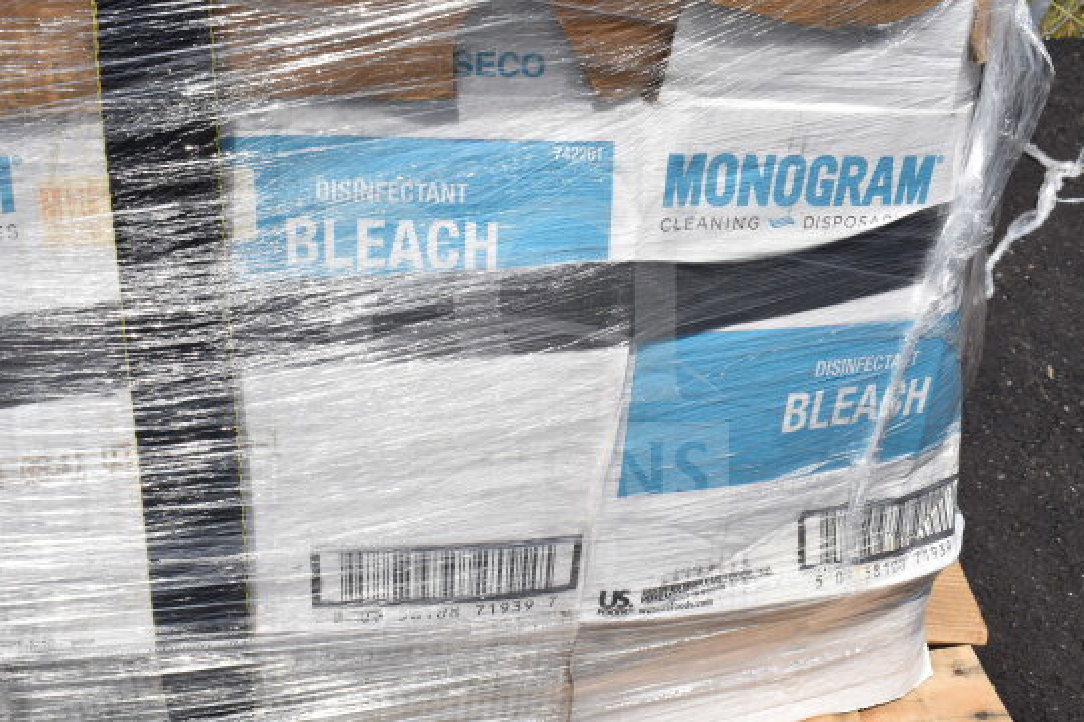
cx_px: 502
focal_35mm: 43
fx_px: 1281
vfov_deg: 31.5
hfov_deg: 45.8
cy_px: 358
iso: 200
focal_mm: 25
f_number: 11
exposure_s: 1/500
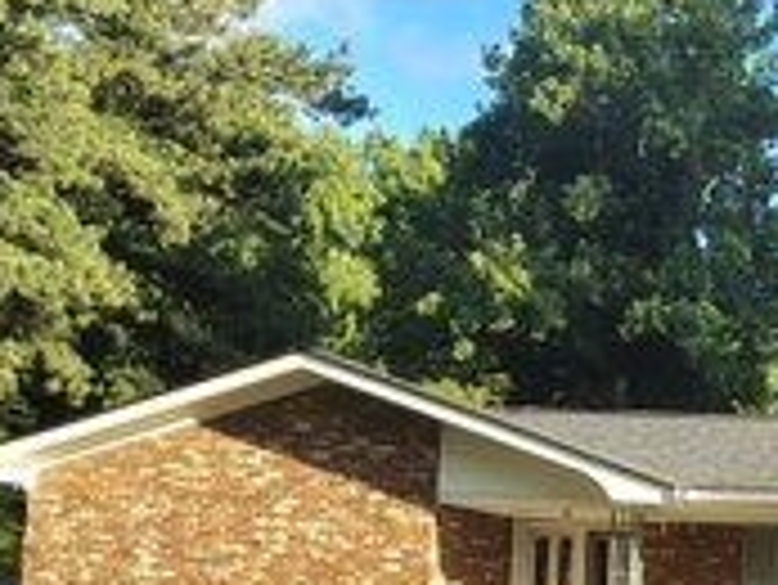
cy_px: 603
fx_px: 1597
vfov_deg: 20.0
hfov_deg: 23.0
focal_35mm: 71
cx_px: 1115
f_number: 1.8
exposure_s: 1/379
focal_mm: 5.56
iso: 100
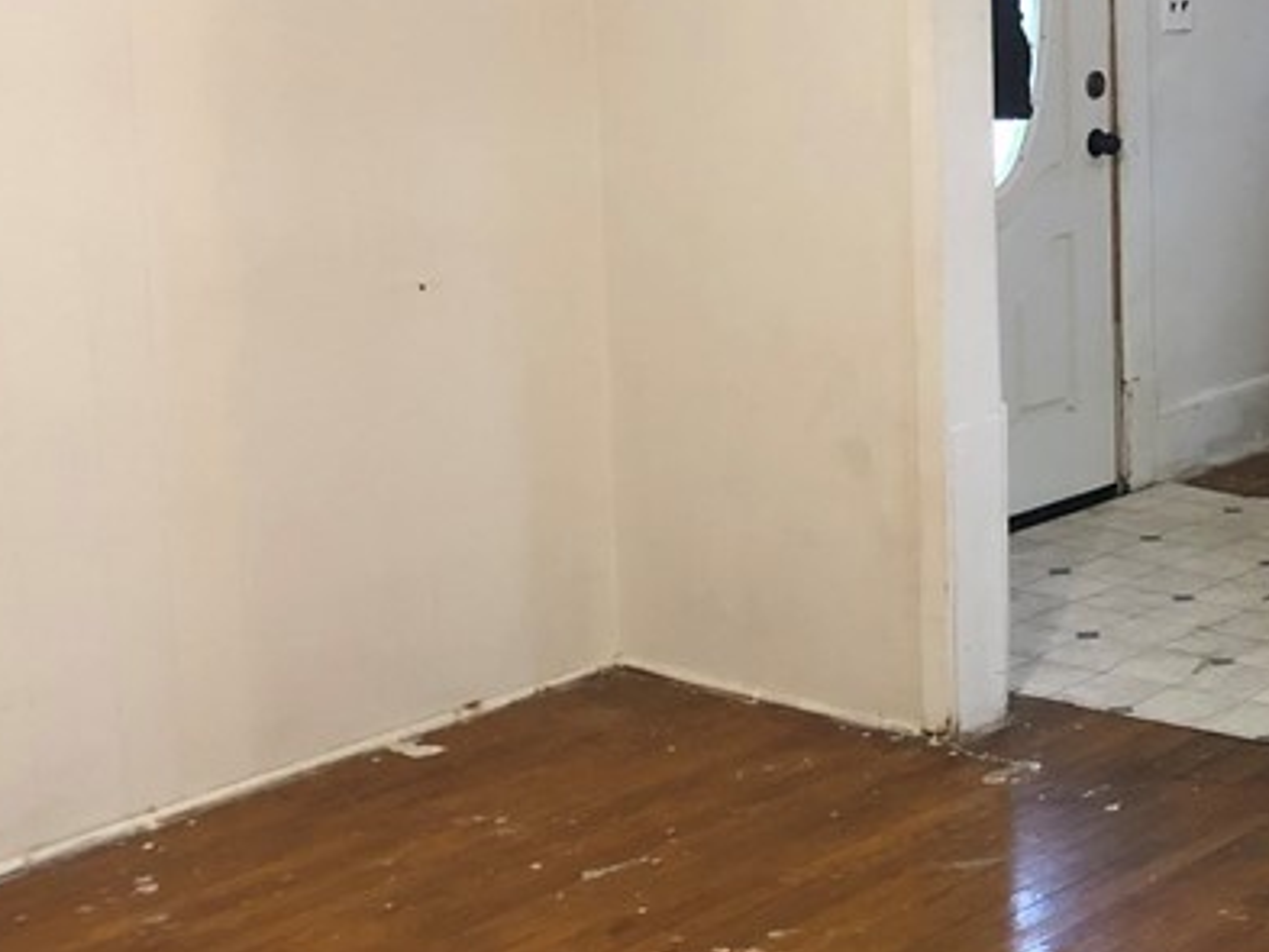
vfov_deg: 20.1
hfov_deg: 25.3
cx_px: 1295
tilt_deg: -8.6
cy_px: 319
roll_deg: -0.8
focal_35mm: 73
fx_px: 2677
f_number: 1.8
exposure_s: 1/11
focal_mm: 3.99
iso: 100
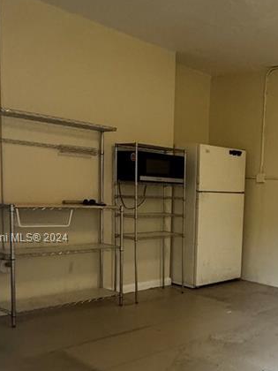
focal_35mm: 40
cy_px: 238
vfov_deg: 46.3
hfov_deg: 31.9
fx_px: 428
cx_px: 304
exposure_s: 1/60
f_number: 2.2
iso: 320
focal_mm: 2.22
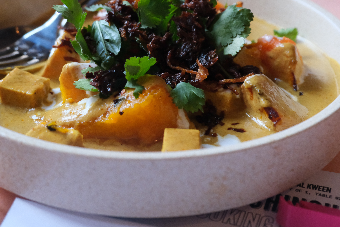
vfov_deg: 17.9
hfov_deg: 26.6
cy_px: 80
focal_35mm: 76
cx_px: 150
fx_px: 718
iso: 5000
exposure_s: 1/250
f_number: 4.5
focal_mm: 36.6
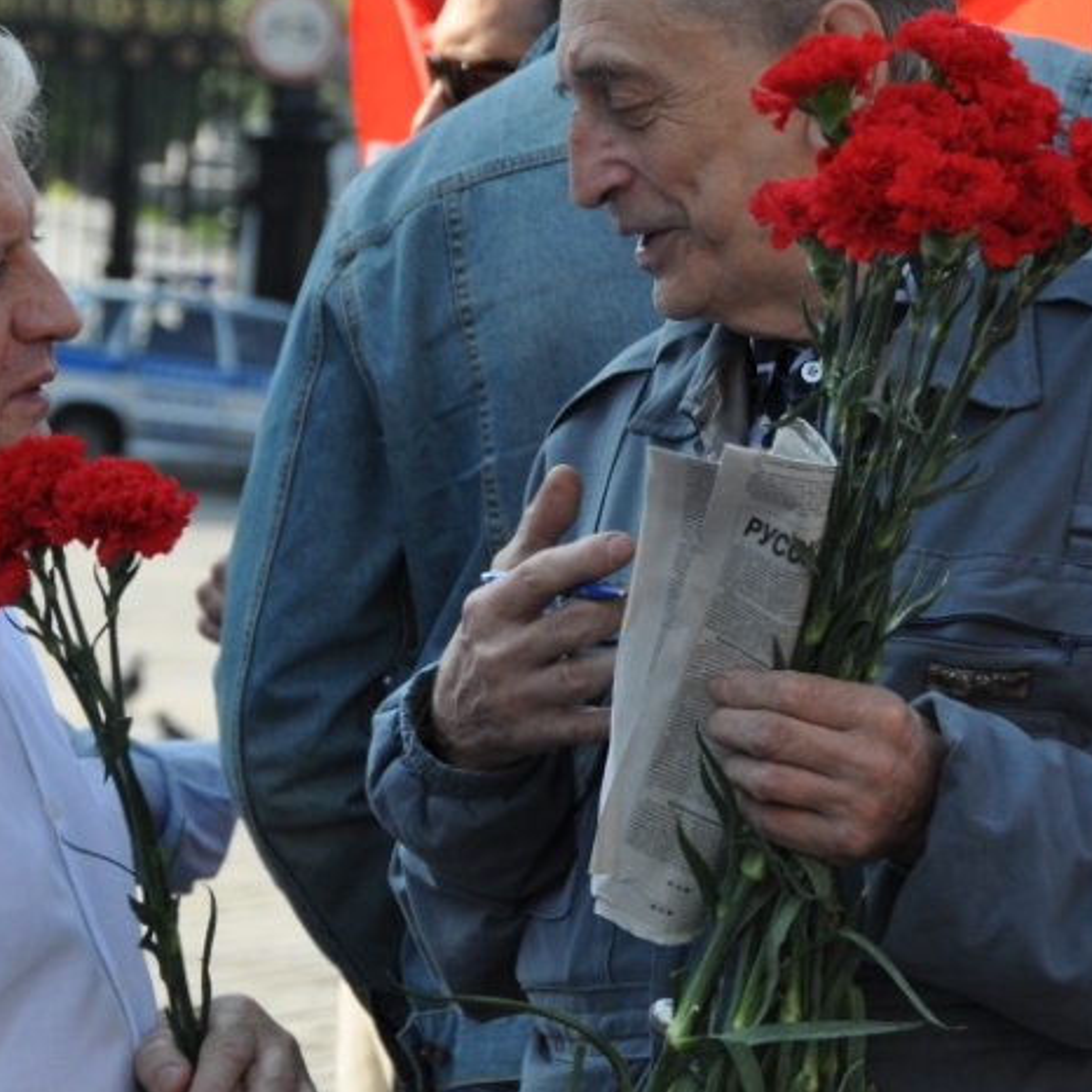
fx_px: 8994
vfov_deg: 6.9
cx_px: 555
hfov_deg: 6.9
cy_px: 520
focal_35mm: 252
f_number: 7.1
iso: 200
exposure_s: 1/200
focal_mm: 90
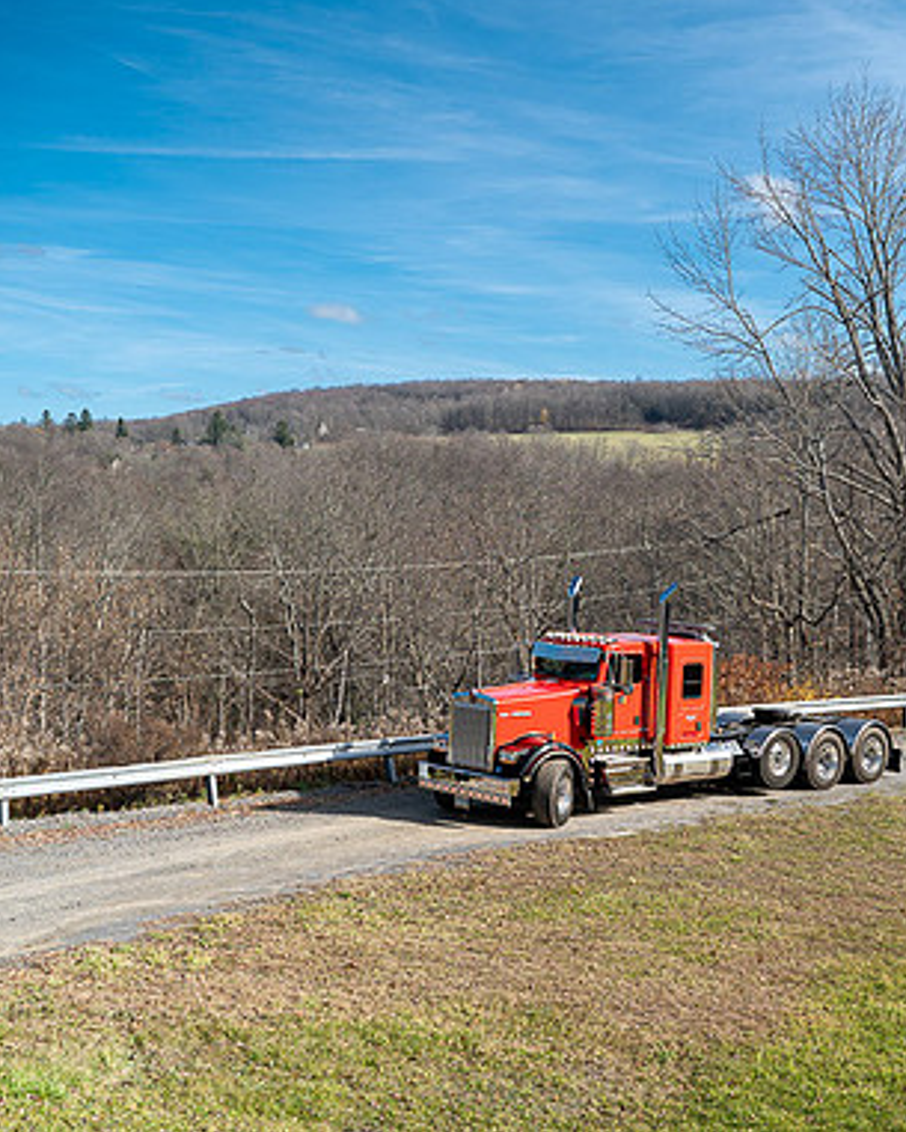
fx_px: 1675
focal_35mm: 50
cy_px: 560
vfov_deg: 37.3
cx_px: 642
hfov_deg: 29.9
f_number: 2.8
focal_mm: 35
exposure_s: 1/80
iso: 100
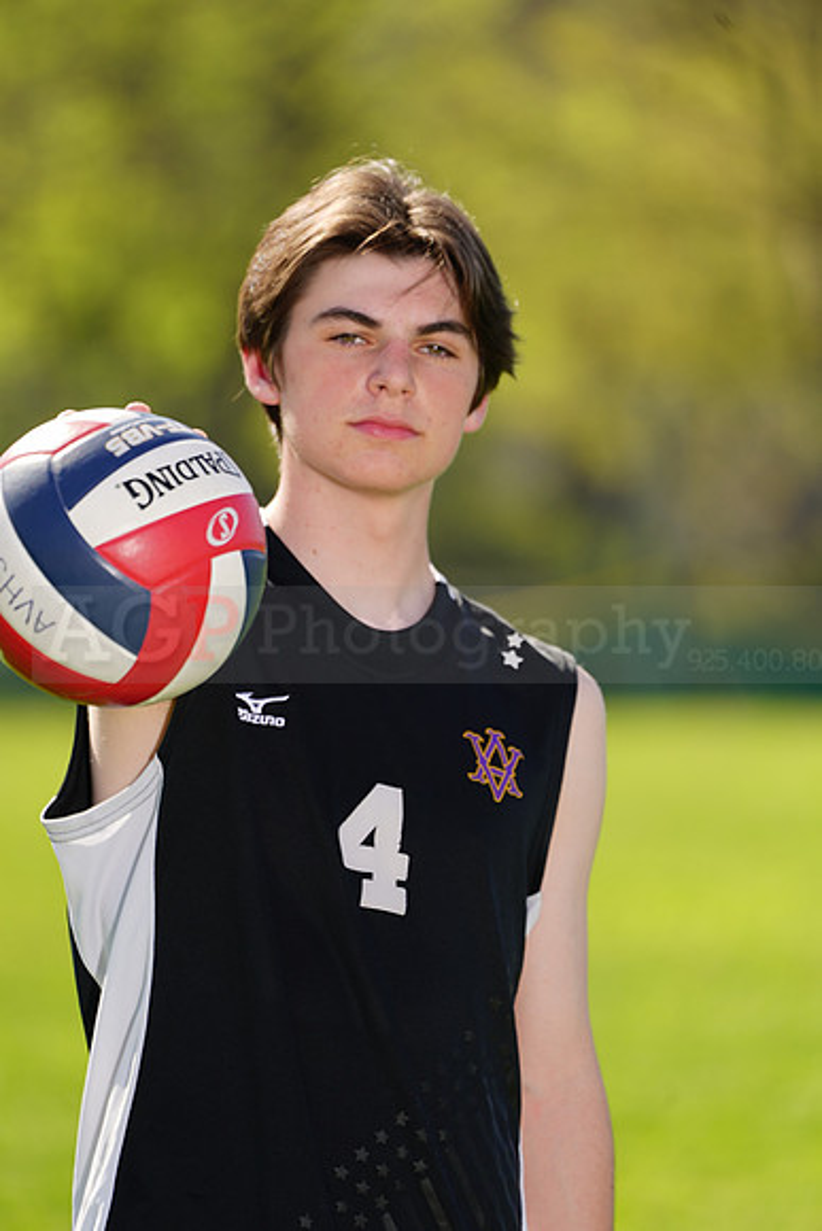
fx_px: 13691
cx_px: 411
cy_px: 616
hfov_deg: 3.4
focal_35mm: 400
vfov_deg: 5.2
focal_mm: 400
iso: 64
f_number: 6.3
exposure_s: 1/200
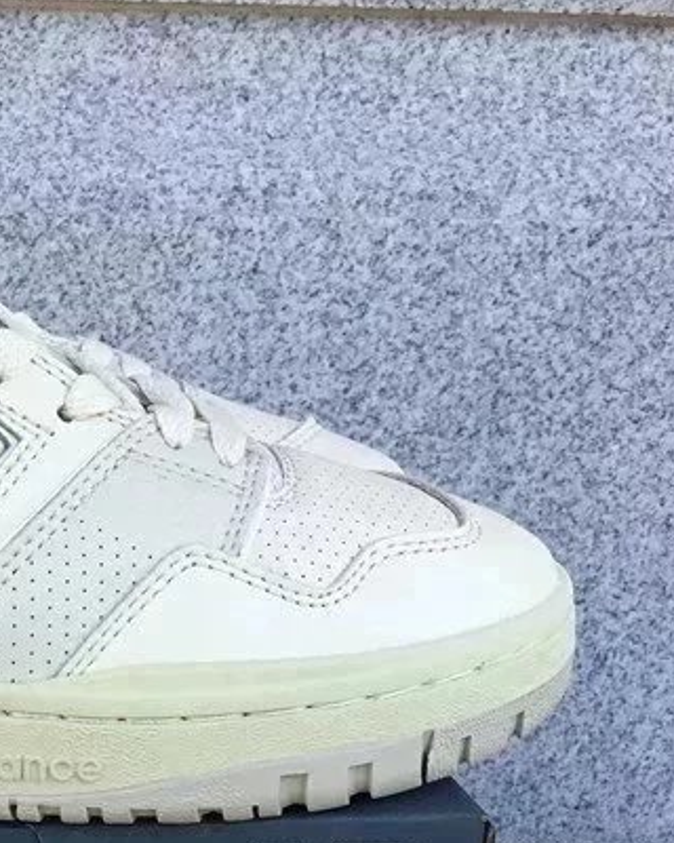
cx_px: -70
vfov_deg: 27.2
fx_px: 1696
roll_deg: -0.7
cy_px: 705
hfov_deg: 21.3
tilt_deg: -15.5
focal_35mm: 68
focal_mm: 3.3
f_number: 2.4
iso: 25
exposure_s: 1/310
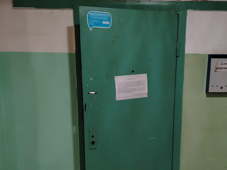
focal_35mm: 39
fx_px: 256
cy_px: 112
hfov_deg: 47.7
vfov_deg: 36.5
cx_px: 131
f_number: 1.75
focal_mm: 5.25
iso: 2150
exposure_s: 1/25
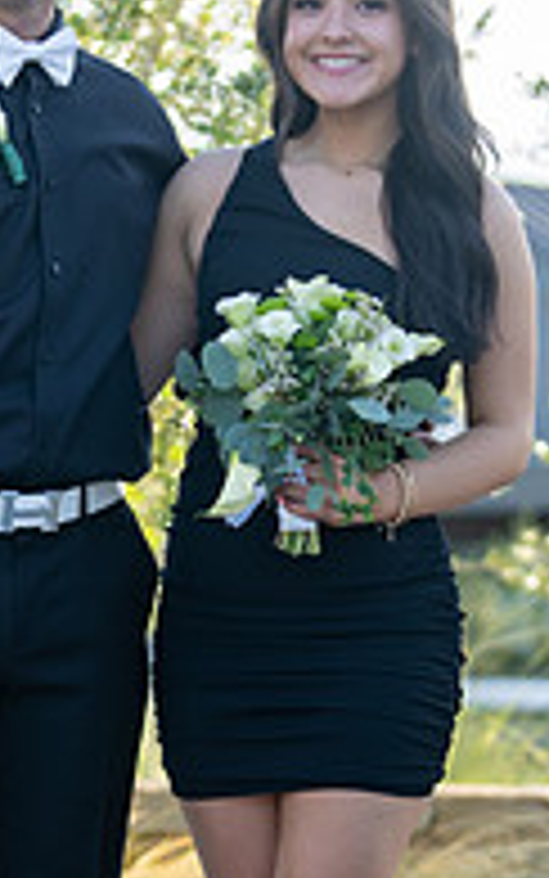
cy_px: 583
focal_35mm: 212
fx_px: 5071
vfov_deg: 9.9
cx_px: 140
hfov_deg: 6.2
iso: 100
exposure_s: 1/320
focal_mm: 70
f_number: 2.8
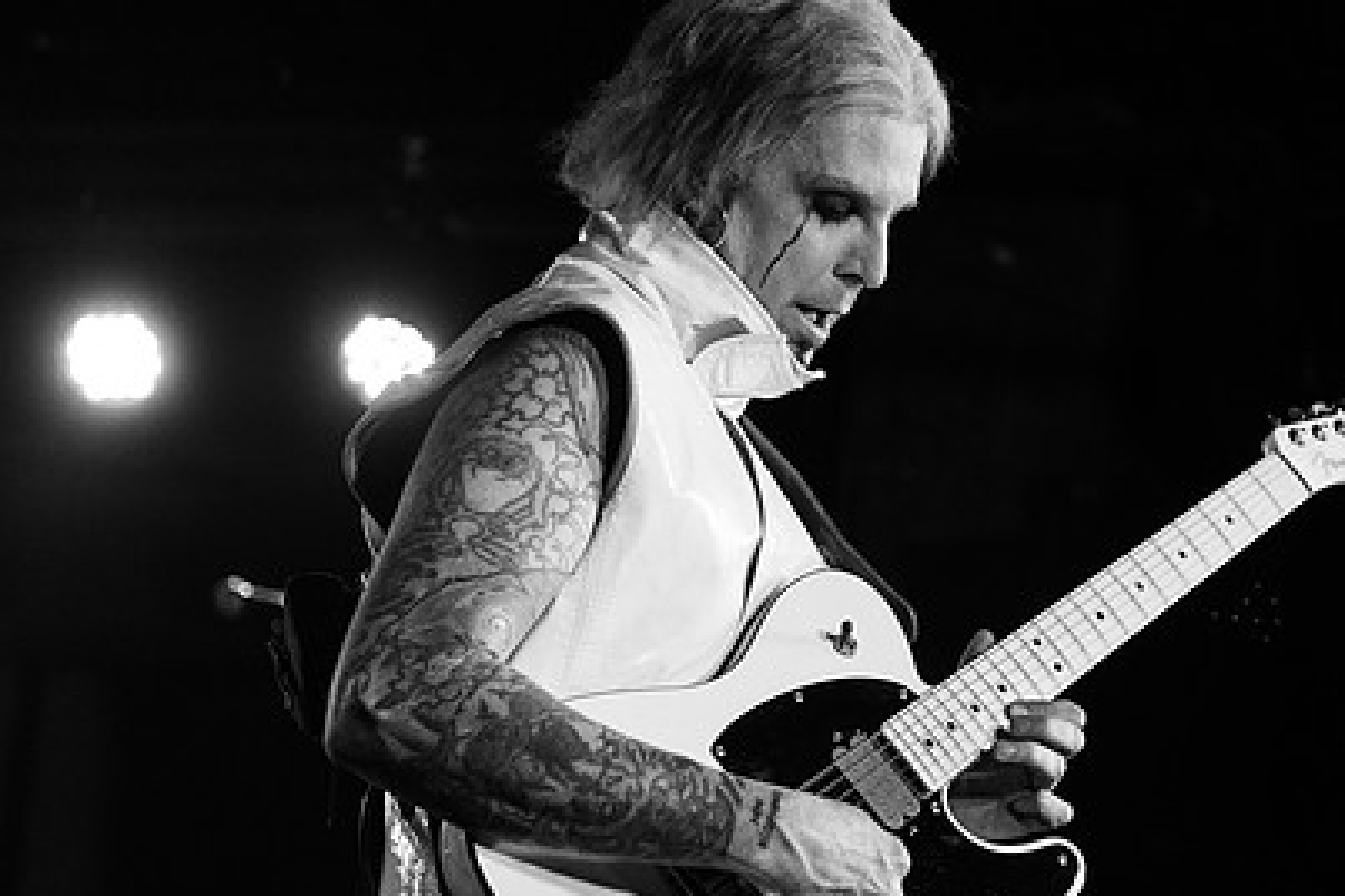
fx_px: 3773
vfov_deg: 13.6
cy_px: 486
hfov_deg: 20.2
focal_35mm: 101
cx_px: 810
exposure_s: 1/200
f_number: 3.5
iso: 2000
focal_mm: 70
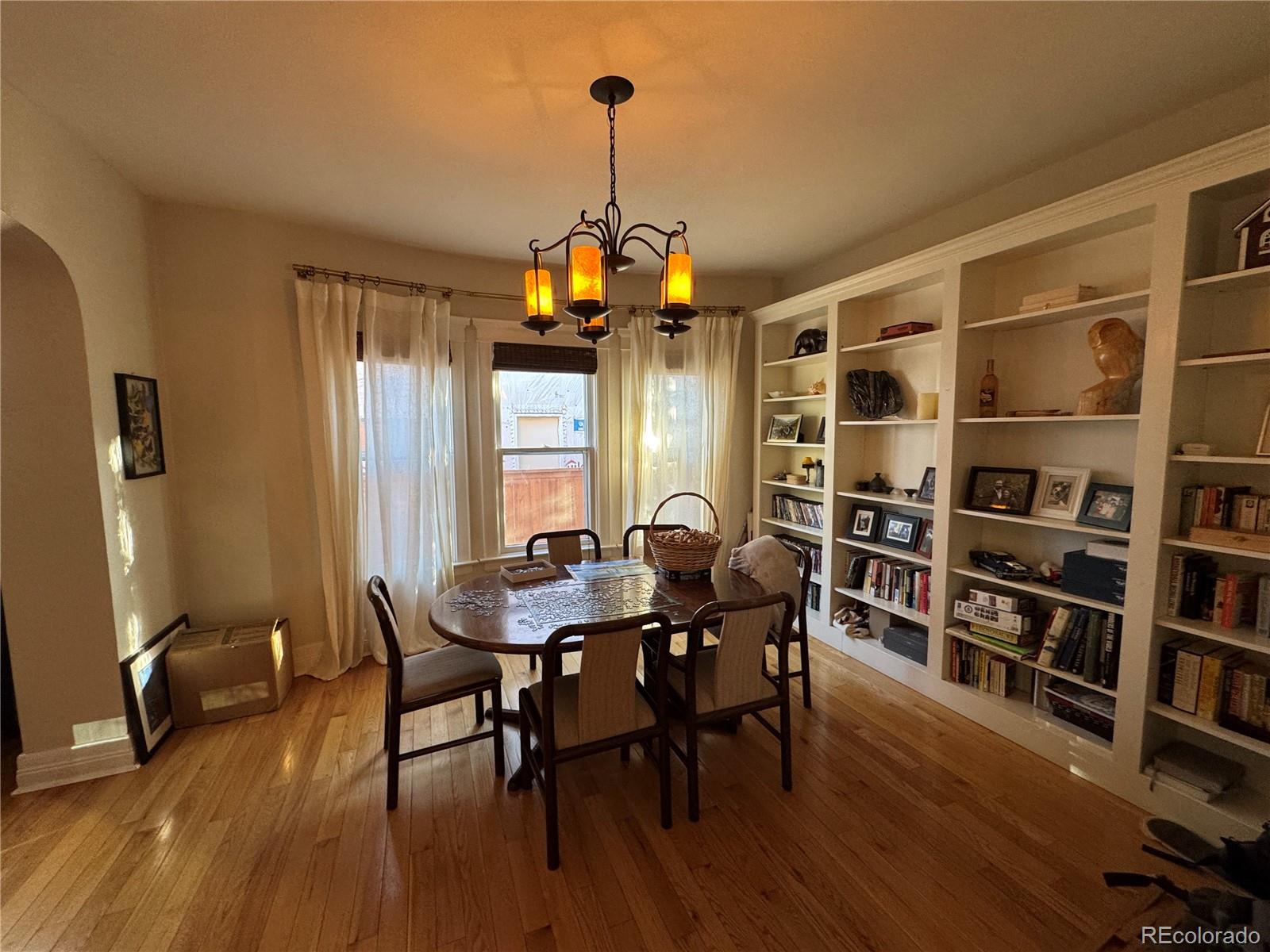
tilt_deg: -5.8
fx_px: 514
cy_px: 476
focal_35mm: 14
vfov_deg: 85.7
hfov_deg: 102.1
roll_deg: +0.7
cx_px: 635
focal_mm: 2.22
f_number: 2.2
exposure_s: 1/60
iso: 200
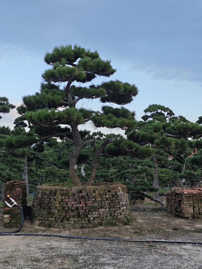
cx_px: 101
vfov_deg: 43.0
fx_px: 342
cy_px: 134
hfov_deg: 32.9
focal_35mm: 44
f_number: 1.6
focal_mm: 6.55
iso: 50
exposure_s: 1/469
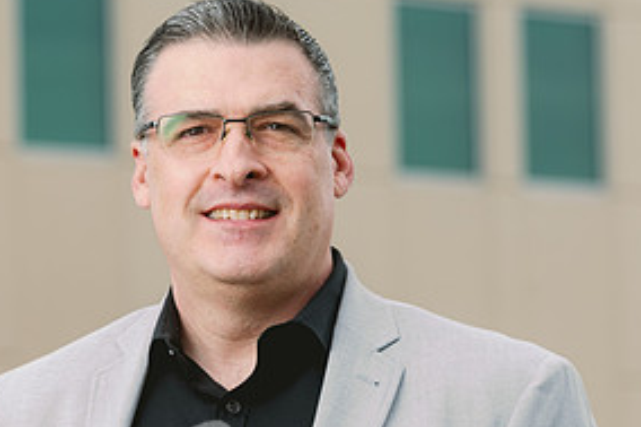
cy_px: 294
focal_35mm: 276
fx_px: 4911
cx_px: 99
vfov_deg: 5.0
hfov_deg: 7.5
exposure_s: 1/200
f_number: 4.5
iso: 100
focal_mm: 135
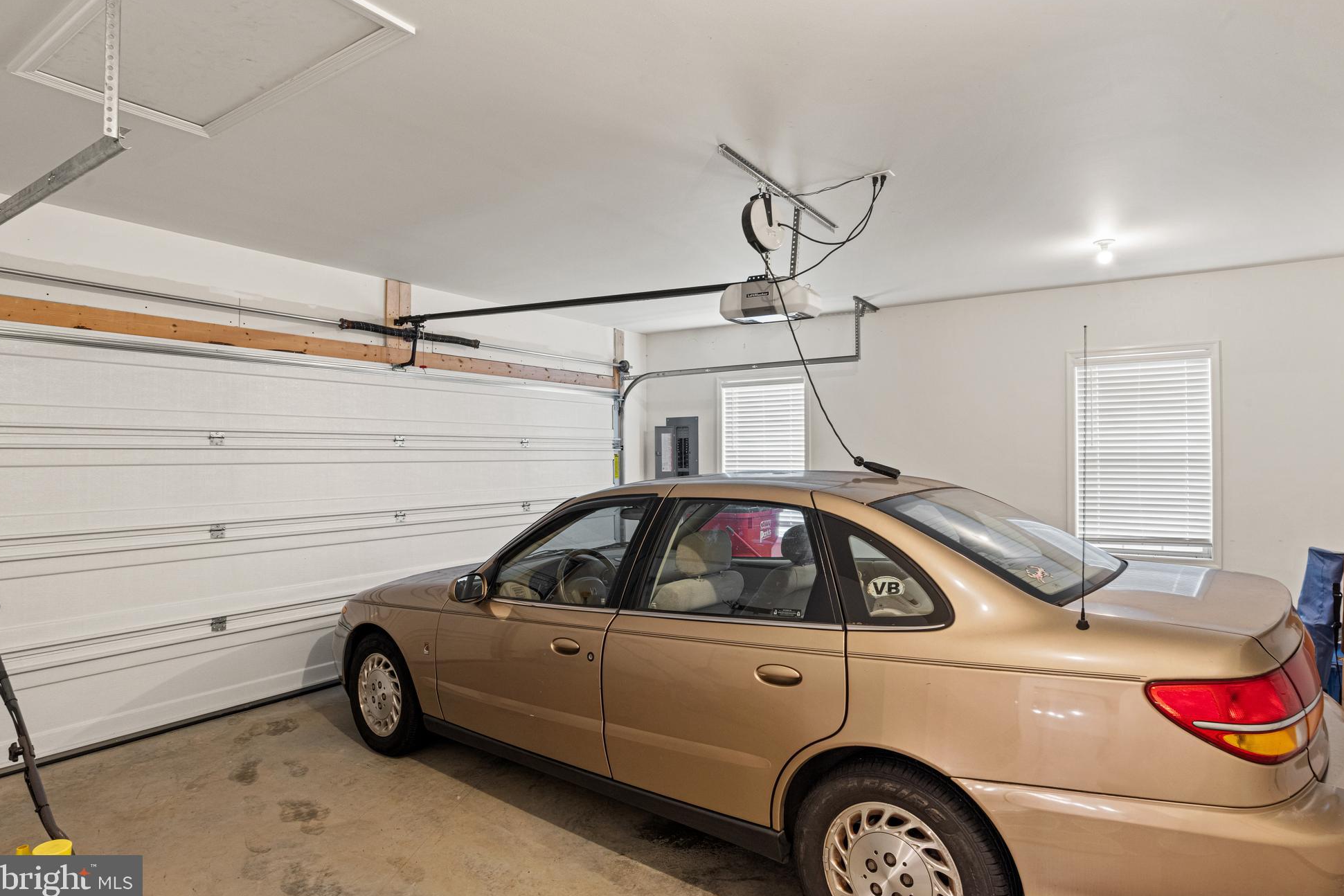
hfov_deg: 86.9
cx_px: 698
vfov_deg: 64.5
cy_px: 433
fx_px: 709
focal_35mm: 19
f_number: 9
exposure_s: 1.3
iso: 400
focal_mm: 18
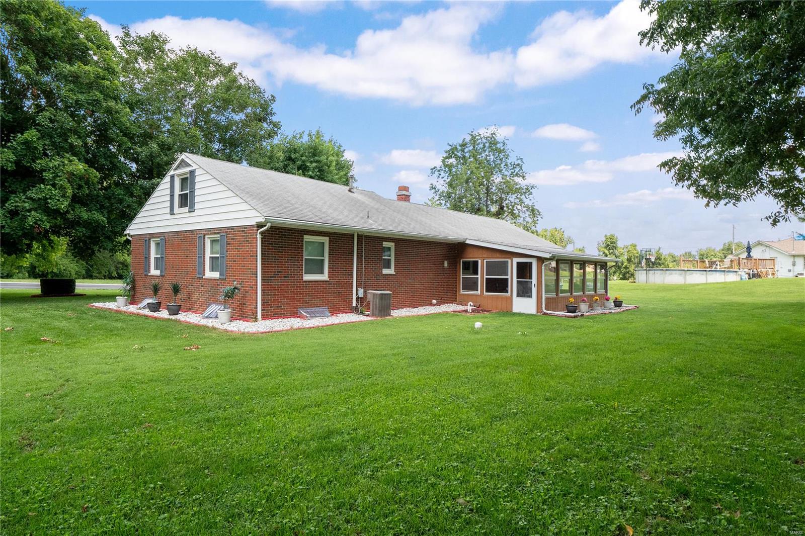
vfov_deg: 57.2
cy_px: 268
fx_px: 492
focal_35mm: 22
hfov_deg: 78.6
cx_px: 402
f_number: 8
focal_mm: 11
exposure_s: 1/250
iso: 400
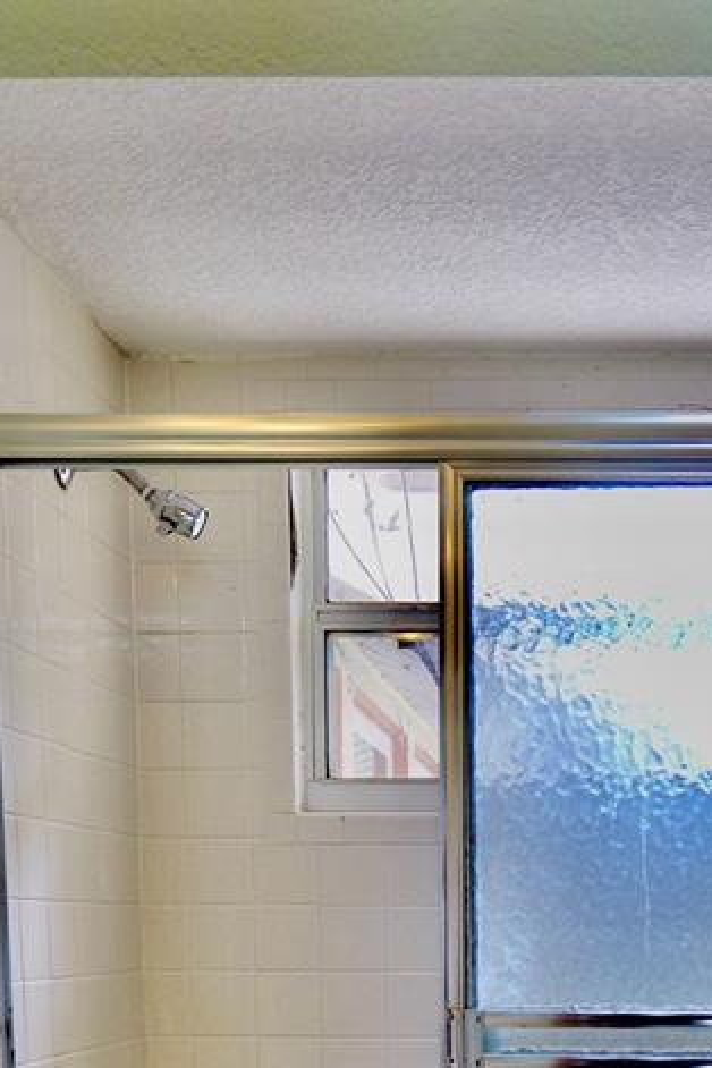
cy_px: 1143
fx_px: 1513
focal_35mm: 51
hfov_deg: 26.0
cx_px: 580
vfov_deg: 34.2
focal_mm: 20
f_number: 4
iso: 800
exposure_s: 1/160
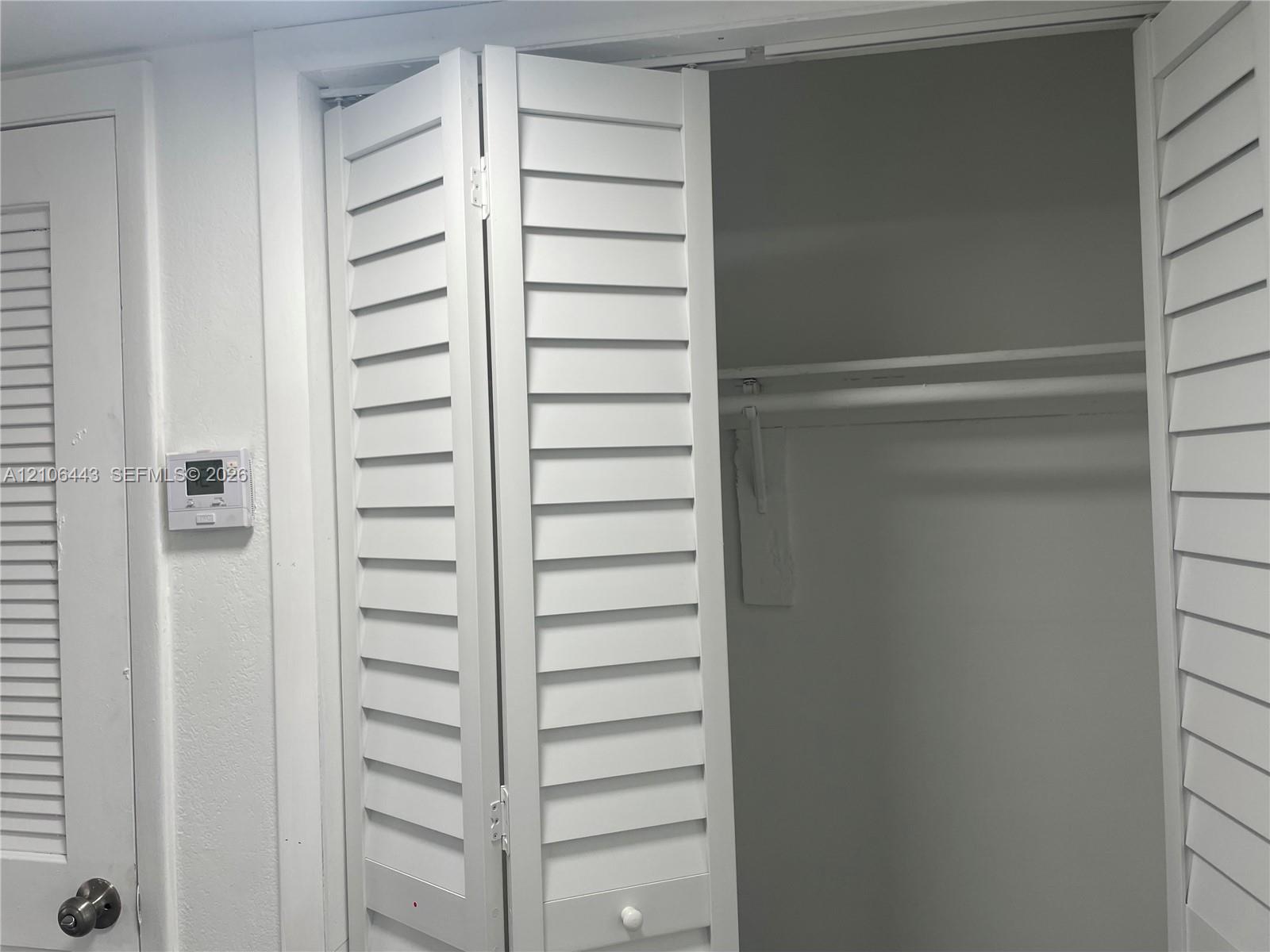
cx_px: 635
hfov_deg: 67.3
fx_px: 954
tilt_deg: +1.7
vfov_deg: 53.1
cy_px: 476
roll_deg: +1.8
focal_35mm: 26
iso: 50
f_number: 1.6
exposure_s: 1/120
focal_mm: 4.2
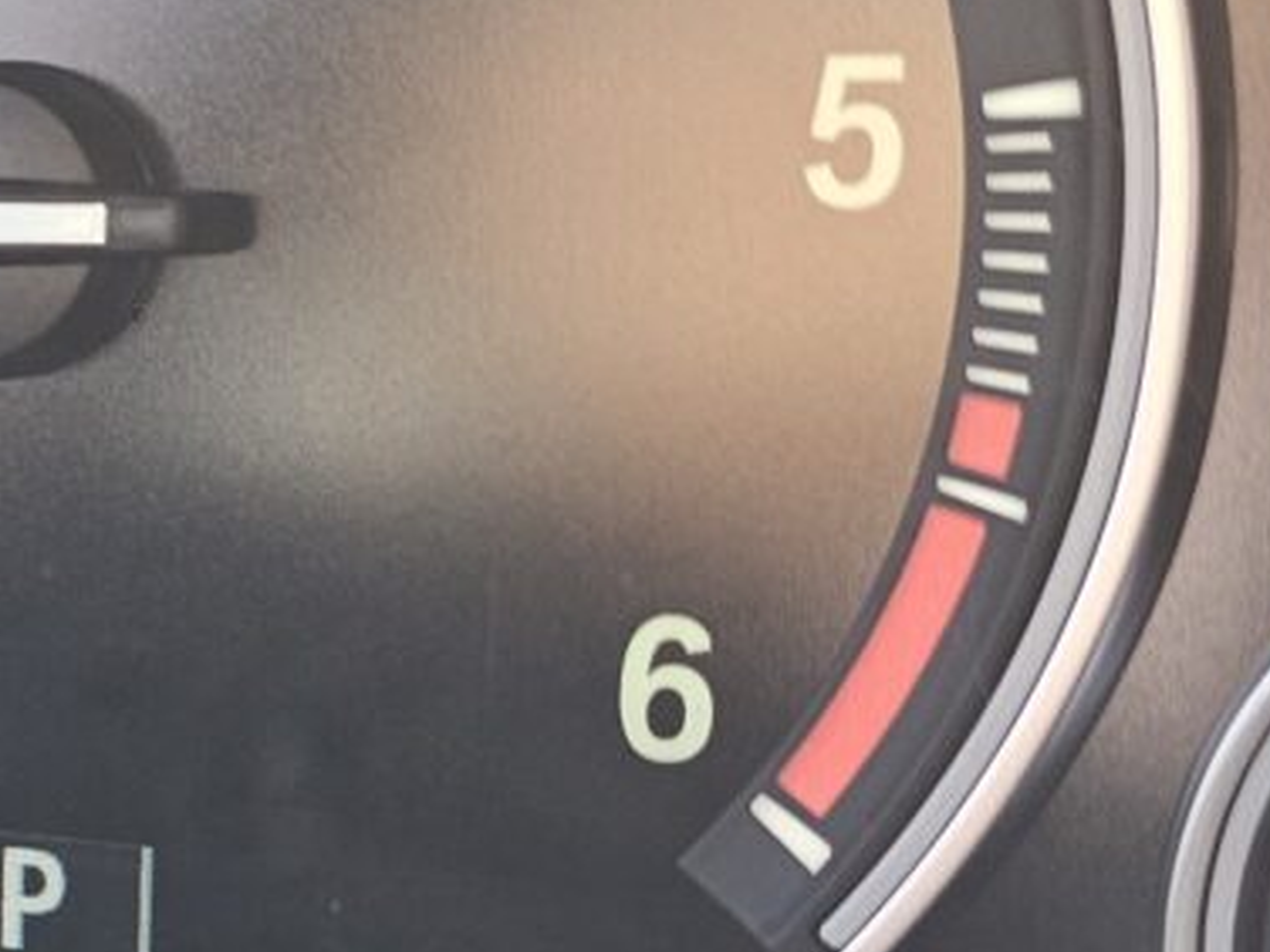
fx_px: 3595
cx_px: -679
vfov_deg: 15.0
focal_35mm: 98
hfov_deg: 17.8
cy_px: 709
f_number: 1.7
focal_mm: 6.3
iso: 50
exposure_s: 1/100
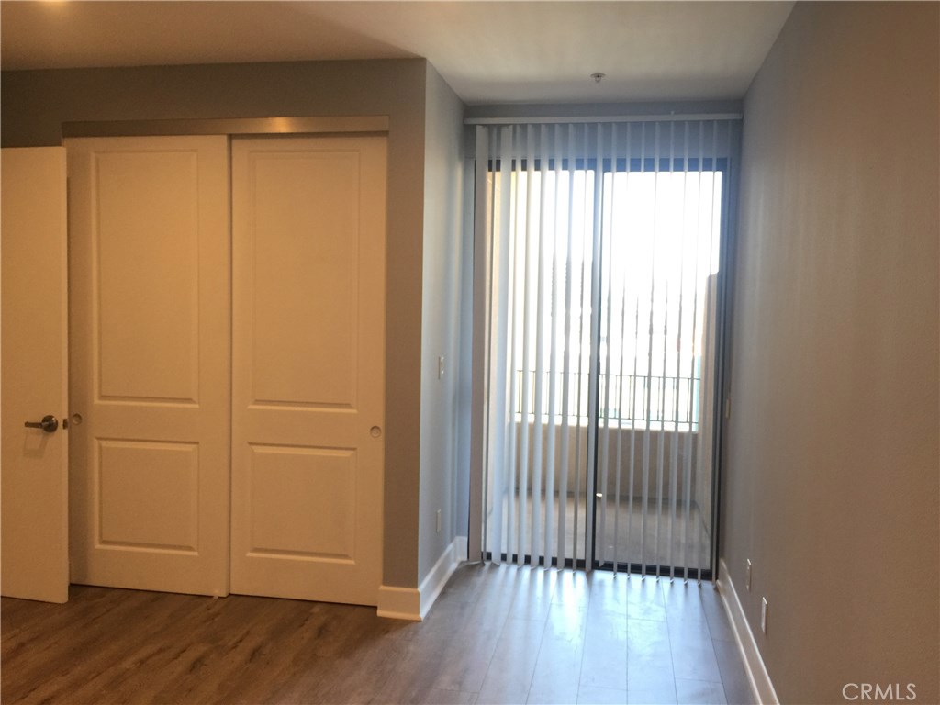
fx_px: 787
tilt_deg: -3.1
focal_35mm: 29
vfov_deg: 48.2
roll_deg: -2.0
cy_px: 352
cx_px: 470
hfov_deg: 61.7
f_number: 2.2
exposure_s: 1/30
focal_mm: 4.15
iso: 32
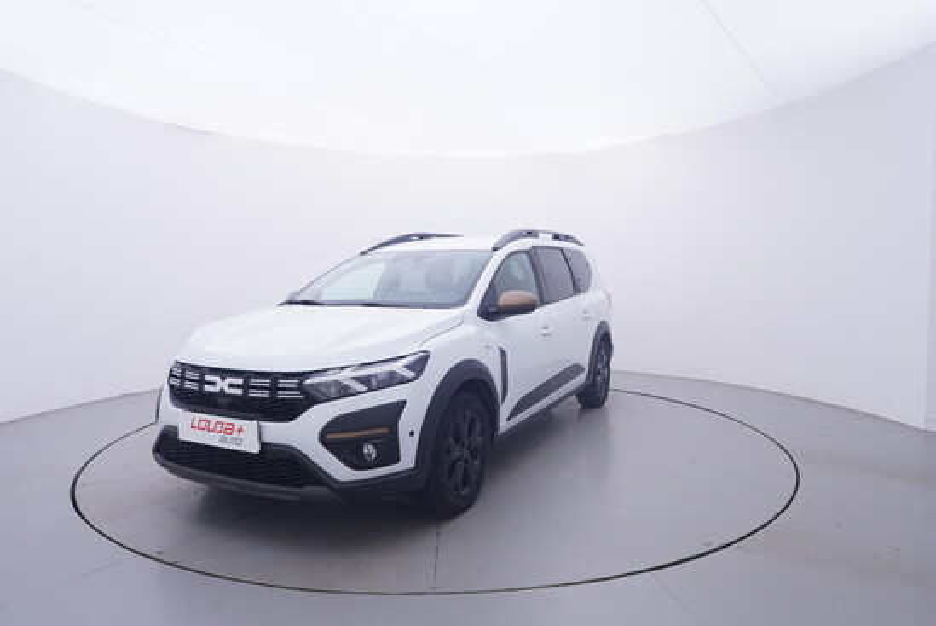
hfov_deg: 77.3
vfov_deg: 56.2
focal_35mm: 22
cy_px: 313
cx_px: 468
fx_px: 585
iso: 200
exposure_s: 1/80
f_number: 5
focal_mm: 15
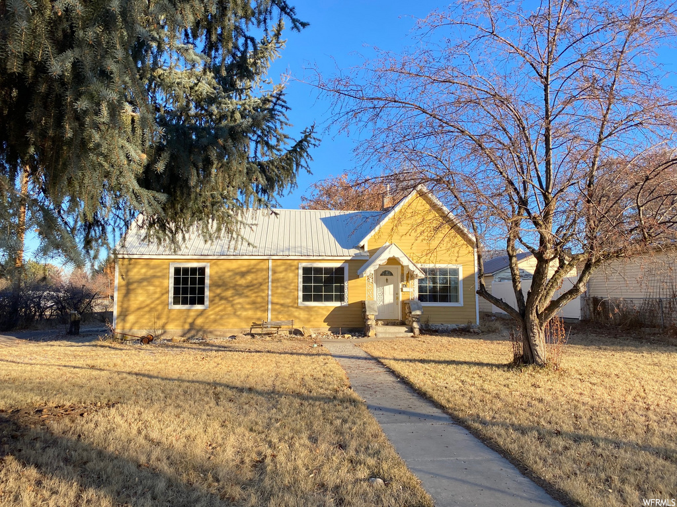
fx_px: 508
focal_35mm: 26
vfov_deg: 53.1
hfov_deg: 67.3
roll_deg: -0.3
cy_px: 254
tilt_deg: +5.1
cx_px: 338
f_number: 1.8
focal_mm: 4.25
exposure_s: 1/1114
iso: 32
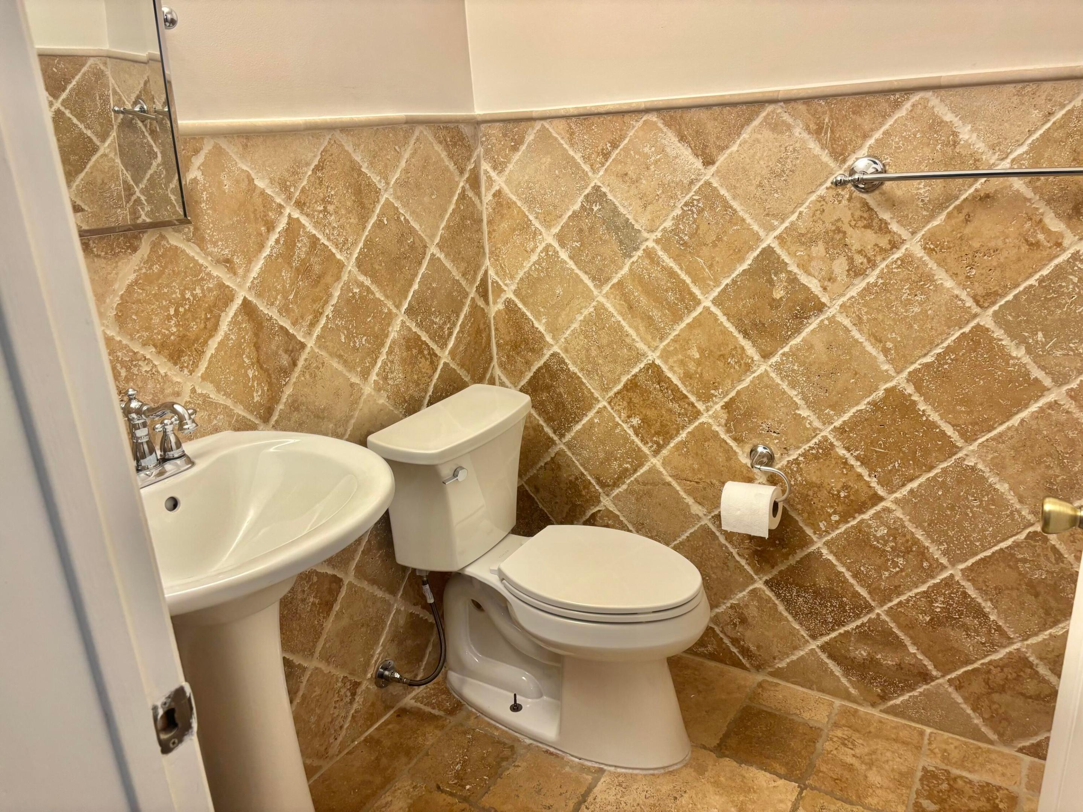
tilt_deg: -19.3
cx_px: 542
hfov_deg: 67.3
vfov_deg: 53.1
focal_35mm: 26
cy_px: 406
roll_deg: +3.9
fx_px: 813
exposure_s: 1/60
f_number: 1.6
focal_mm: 5.96
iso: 125
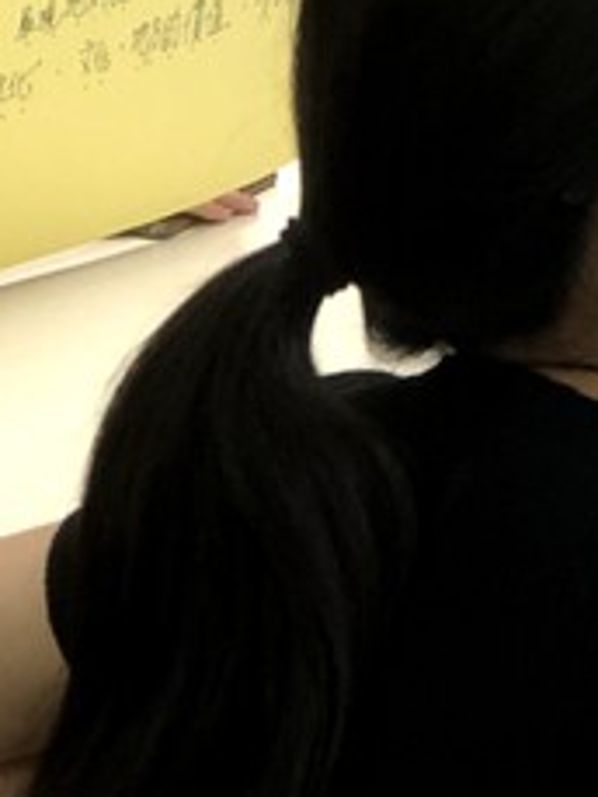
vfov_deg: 11.2
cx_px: 522
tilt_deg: -11.5
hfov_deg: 8.5
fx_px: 4004
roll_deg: -1.2
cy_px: -50
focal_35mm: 174
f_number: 2.8
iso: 160
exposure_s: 1/30
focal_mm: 6.6
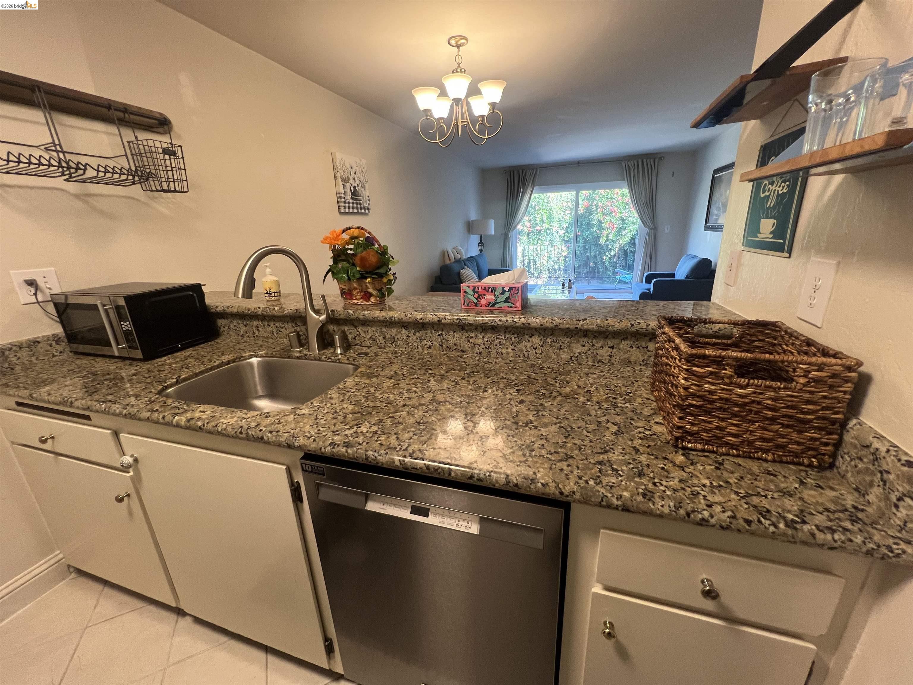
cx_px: 456
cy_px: 342
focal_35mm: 13
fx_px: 343
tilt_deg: -16.7
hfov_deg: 106.2
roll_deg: +1.8
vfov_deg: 89.9
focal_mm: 1.57
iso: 200
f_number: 1.8
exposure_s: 1/60
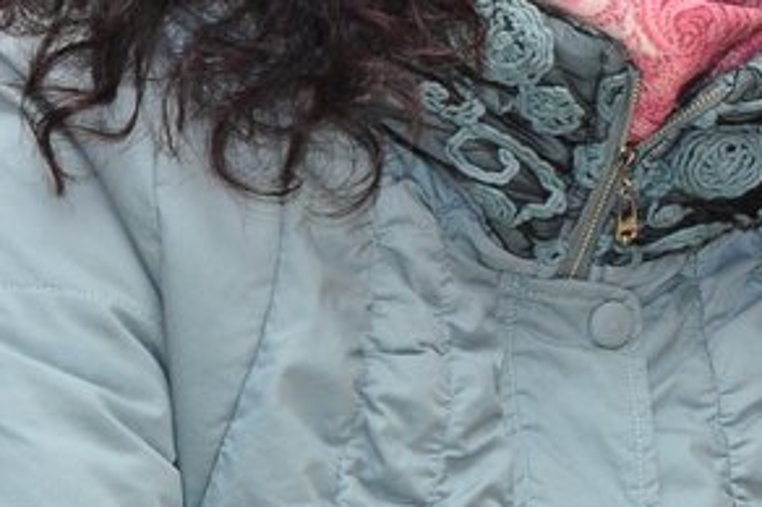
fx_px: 6956
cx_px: 913
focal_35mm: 329
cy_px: 63
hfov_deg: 6.2
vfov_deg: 4.2
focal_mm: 50
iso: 640
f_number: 6.3
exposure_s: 1/60
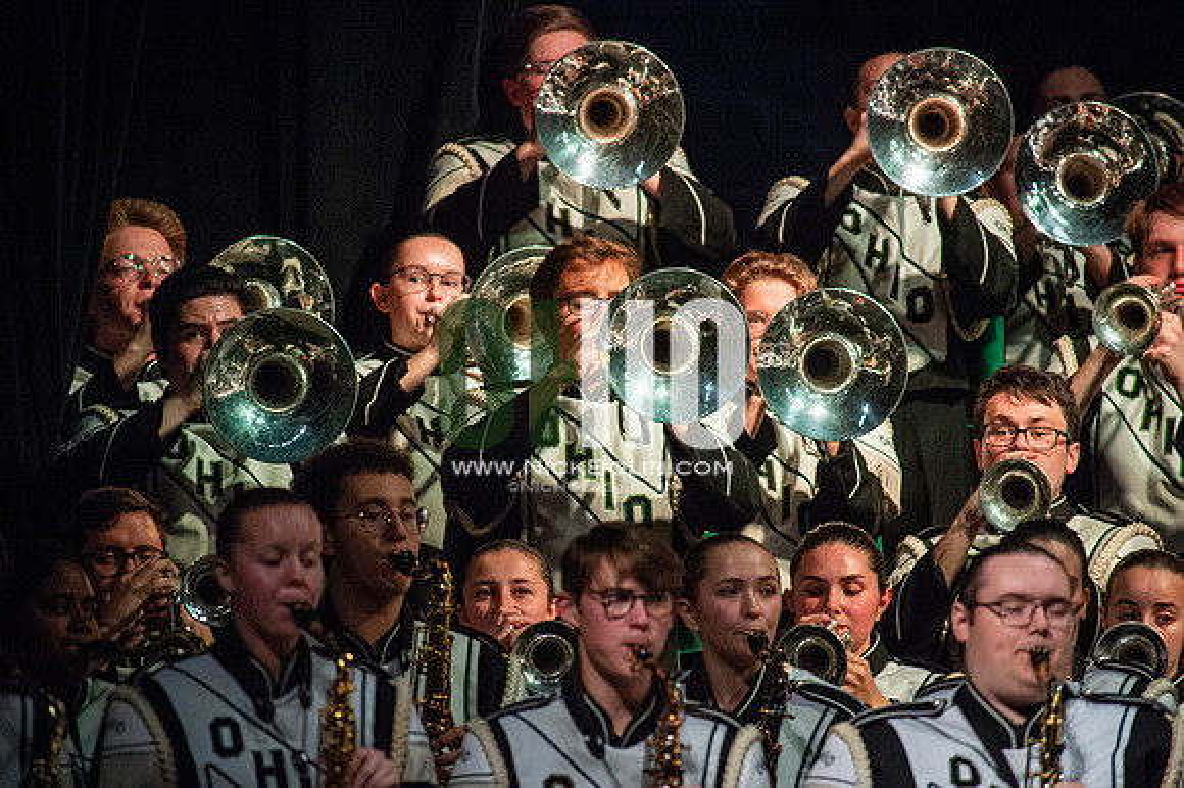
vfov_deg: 2.3
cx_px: 592
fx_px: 19721
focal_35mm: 600
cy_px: 394
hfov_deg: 3.4
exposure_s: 1/400
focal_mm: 600
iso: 5000
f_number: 5.6
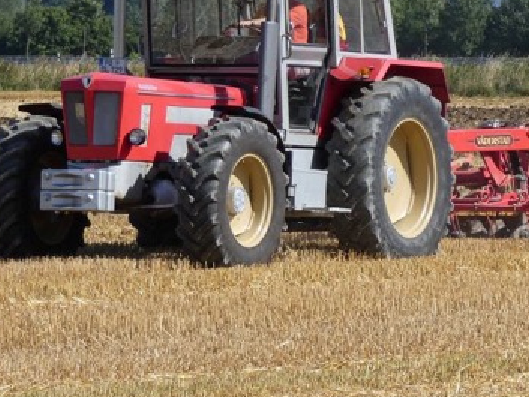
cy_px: 97
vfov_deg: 3.5
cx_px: 388
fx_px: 6543
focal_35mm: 428
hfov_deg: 4.6
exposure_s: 1/400
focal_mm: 33.9
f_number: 5.5
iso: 80
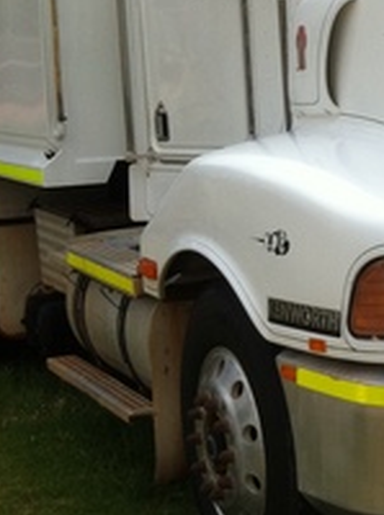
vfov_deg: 18.8
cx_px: 513
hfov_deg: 13.5
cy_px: 227
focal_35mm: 105
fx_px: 1560
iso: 80
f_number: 2.8
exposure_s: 1/1508
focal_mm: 3.85
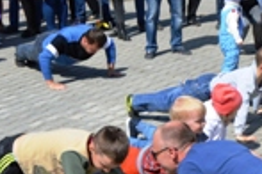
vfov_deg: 12.6
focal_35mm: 106
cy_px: 206
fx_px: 771
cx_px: 192
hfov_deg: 19.2
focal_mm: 26
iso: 100
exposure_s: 1/250
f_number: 8
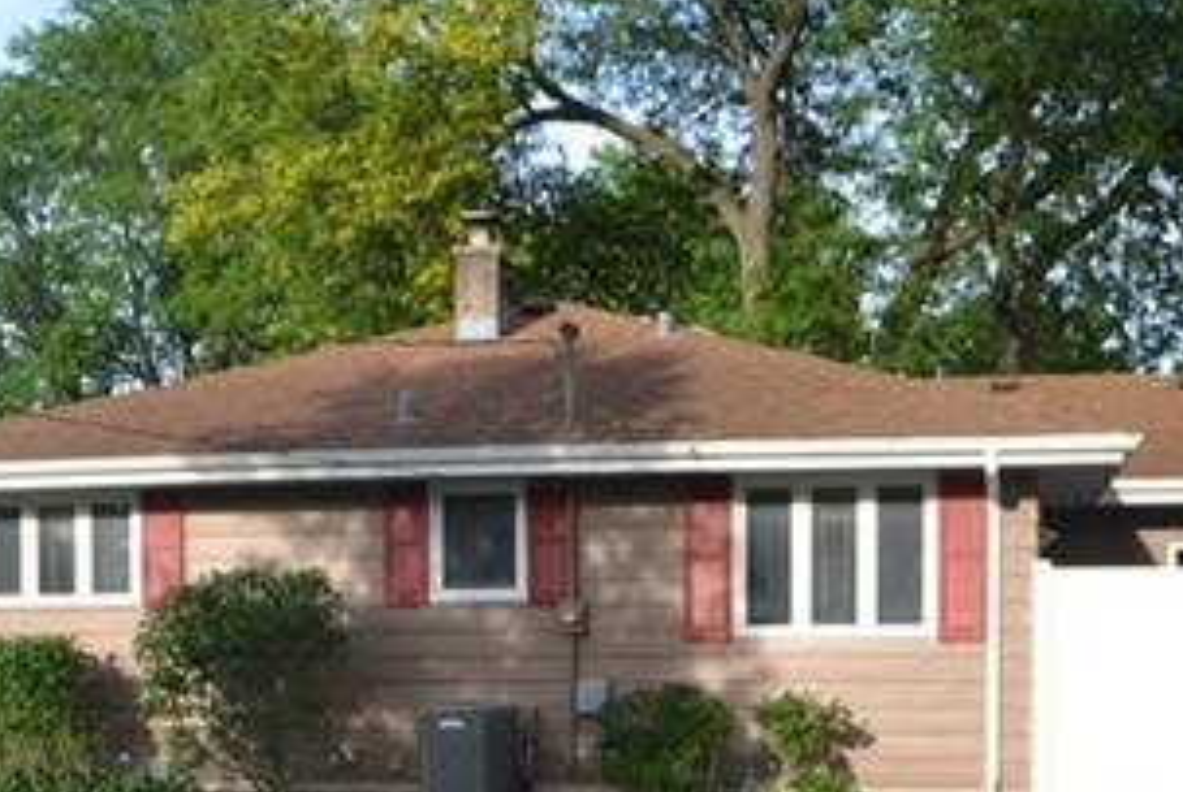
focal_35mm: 57
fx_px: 1876
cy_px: 694
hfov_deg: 35.0
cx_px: 539
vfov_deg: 23.3
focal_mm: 18
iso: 100
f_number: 5.6
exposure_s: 1/200
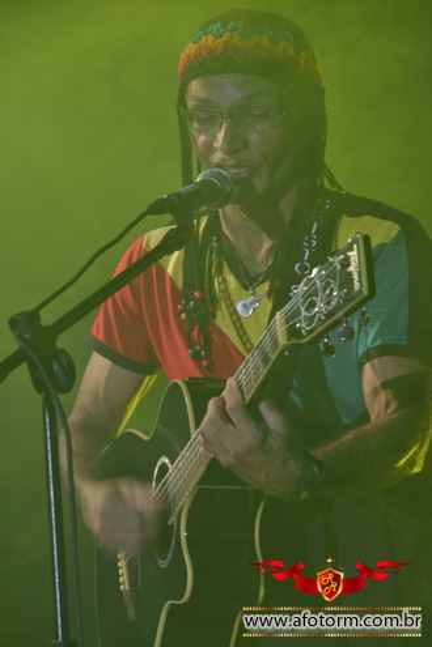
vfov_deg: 10.2
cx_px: 216
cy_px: 324
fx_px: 3645
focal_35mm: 202
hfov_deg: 6.8
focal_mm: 135
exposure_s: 1/40
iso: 1600
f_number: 9
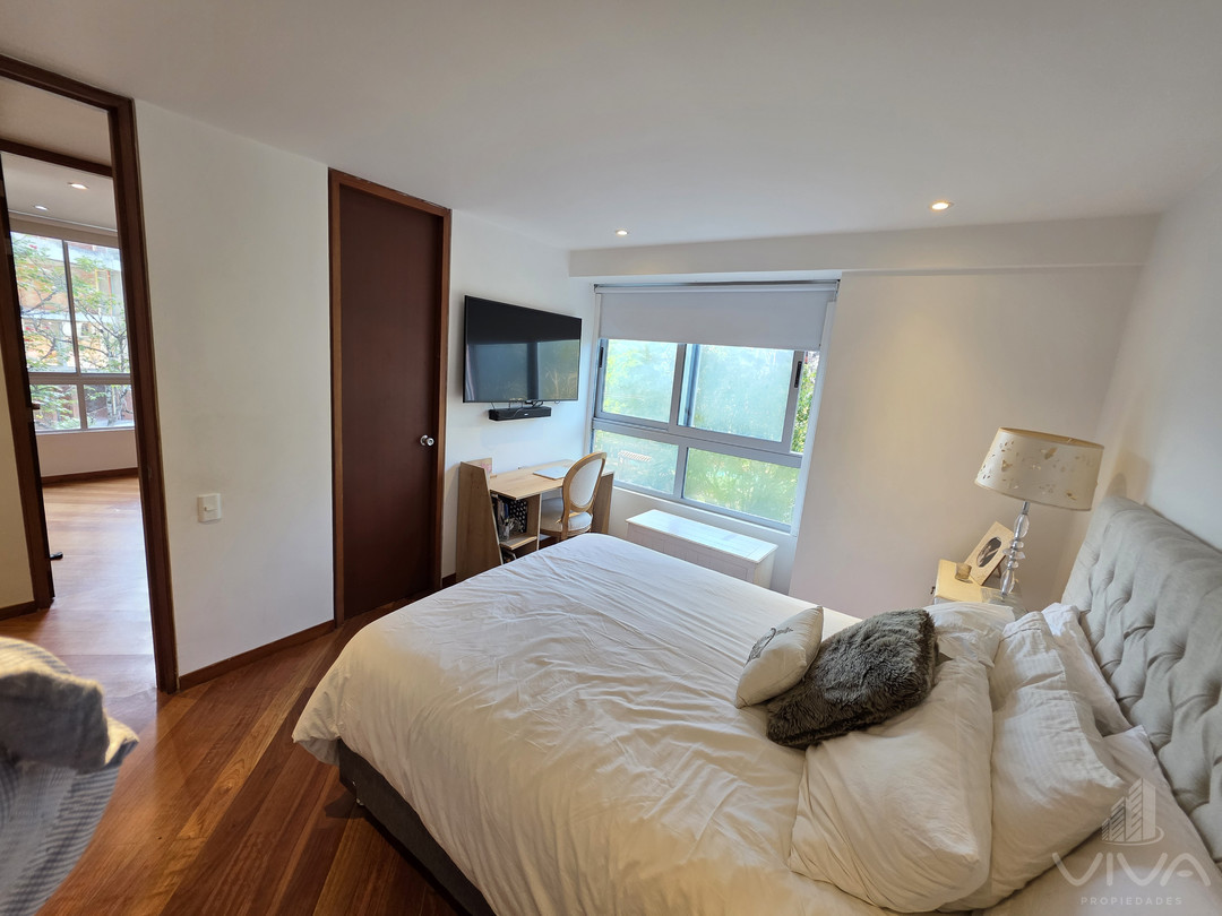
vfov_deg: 89.9
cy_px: 458
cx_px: 611
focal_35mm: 13
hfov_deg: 106.2
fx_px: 459
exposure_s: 1/120
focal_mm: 2.2
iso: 200
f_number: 1.9
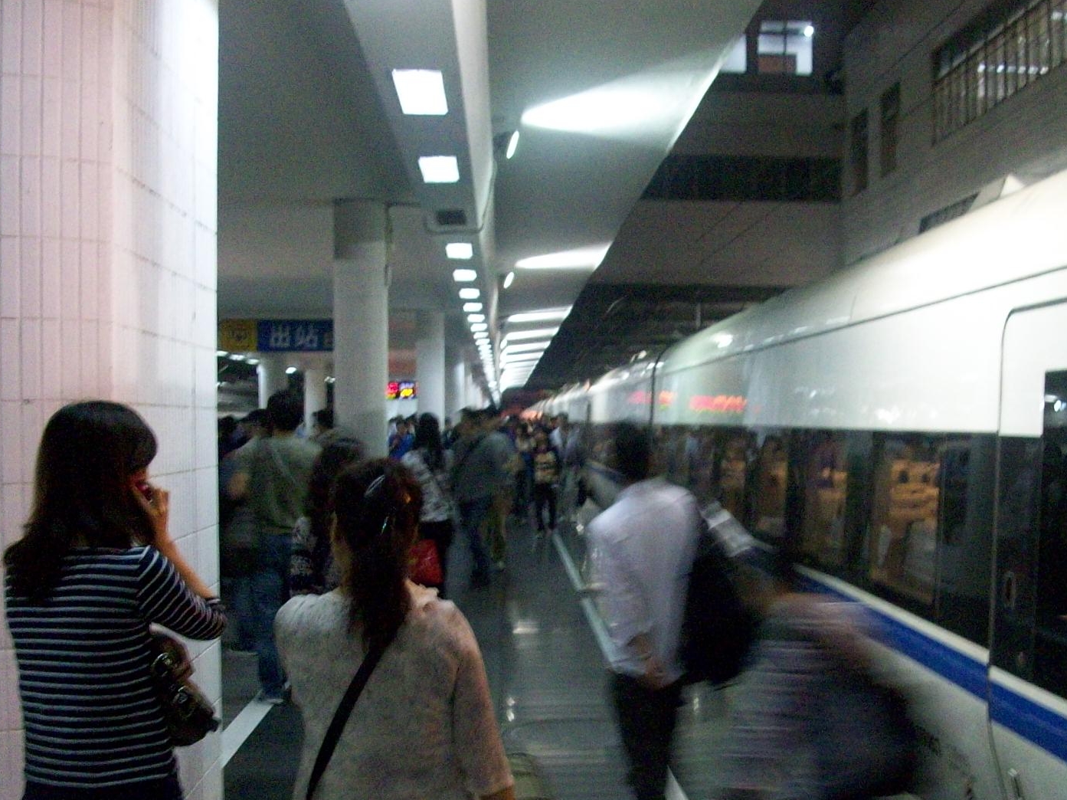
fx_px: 1541
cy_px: 389
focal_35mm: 50
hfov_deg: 37.8
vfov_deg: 29.1
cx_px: 702
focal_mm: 5.7
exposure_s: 1/8
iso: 309
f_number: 2.8
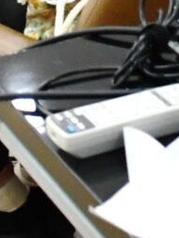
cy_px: -435
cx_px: 745
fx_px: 1812
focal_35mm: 263
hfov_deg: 5.0
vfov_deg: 6.9
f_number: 3.5
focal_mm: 18
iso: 1600
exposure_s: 1/125
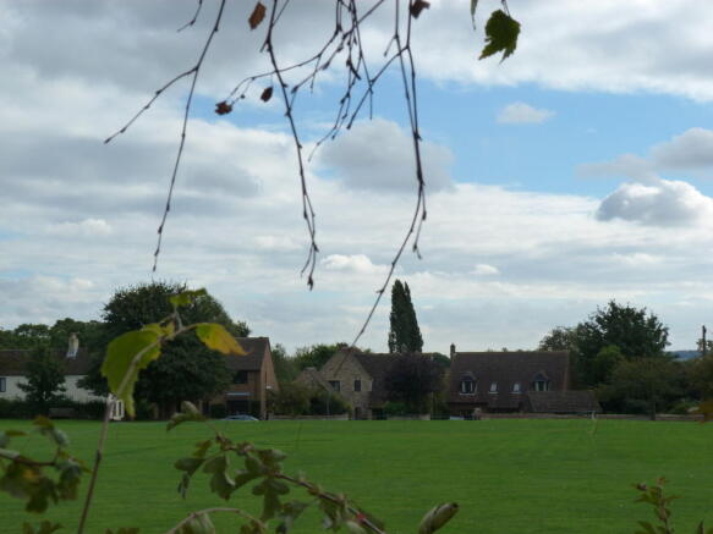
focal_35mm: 63
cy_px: 267
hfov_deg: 30.7
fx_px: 1297
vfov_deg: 23.3
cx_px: 356
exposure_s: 1/400
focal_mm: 11.3
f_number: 5.6
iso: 125
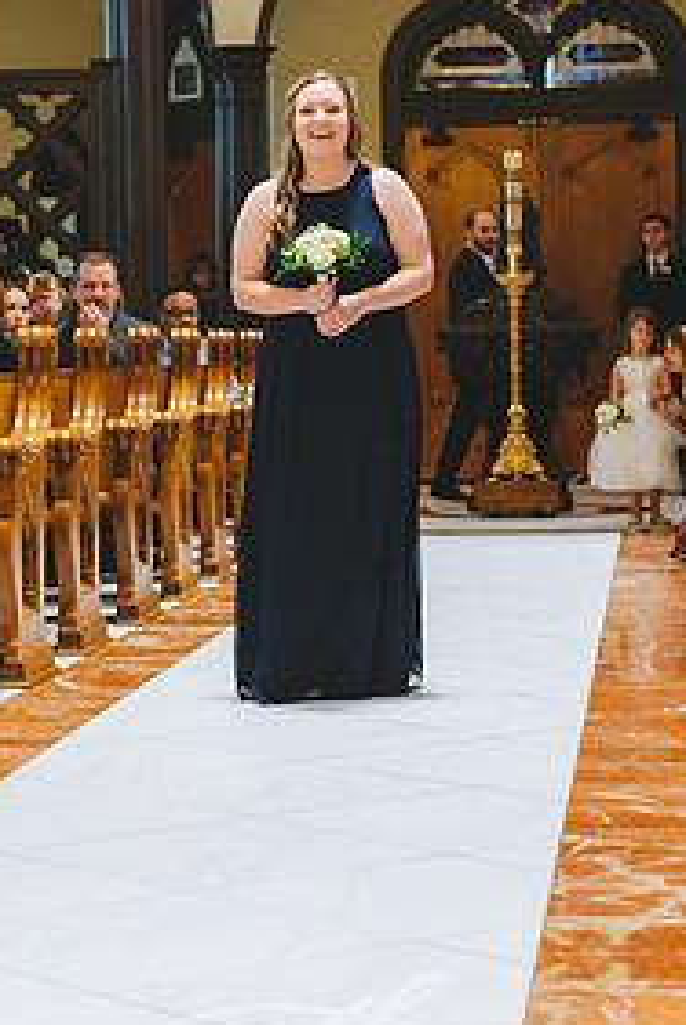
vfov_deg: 18.2
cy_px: 409
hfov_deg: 12.3
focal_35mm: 112
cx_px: 336
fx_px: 3193
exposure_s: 1/125
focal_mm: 70
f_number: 3.5
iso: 2500
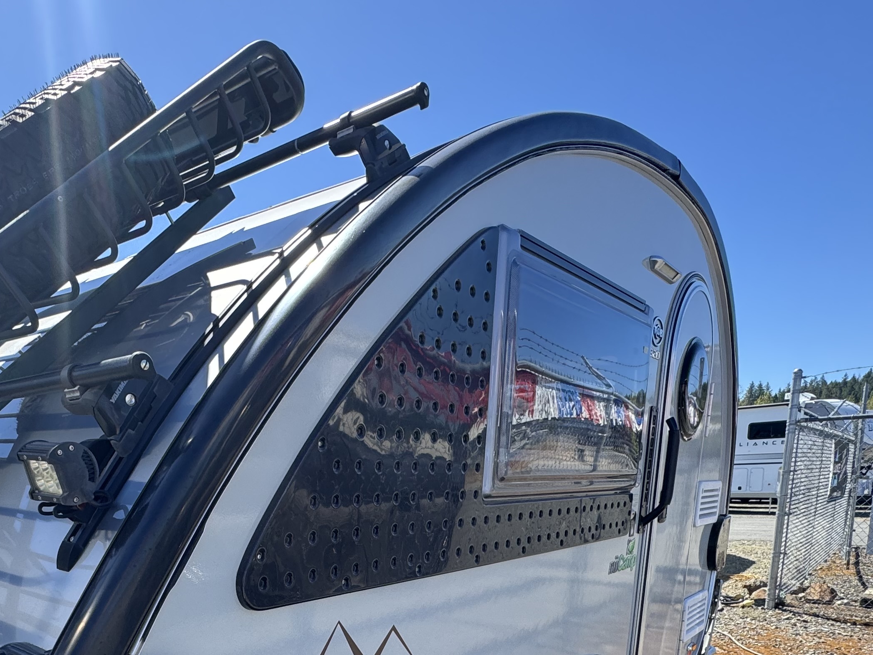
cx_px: 280
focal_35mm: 27
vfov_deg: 46.7
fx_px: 681
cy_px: 579
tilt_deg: -7.6
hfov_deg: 63.4
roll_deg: -0.3
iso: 40
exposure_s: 1/518
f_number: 2.2
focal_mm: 2.22
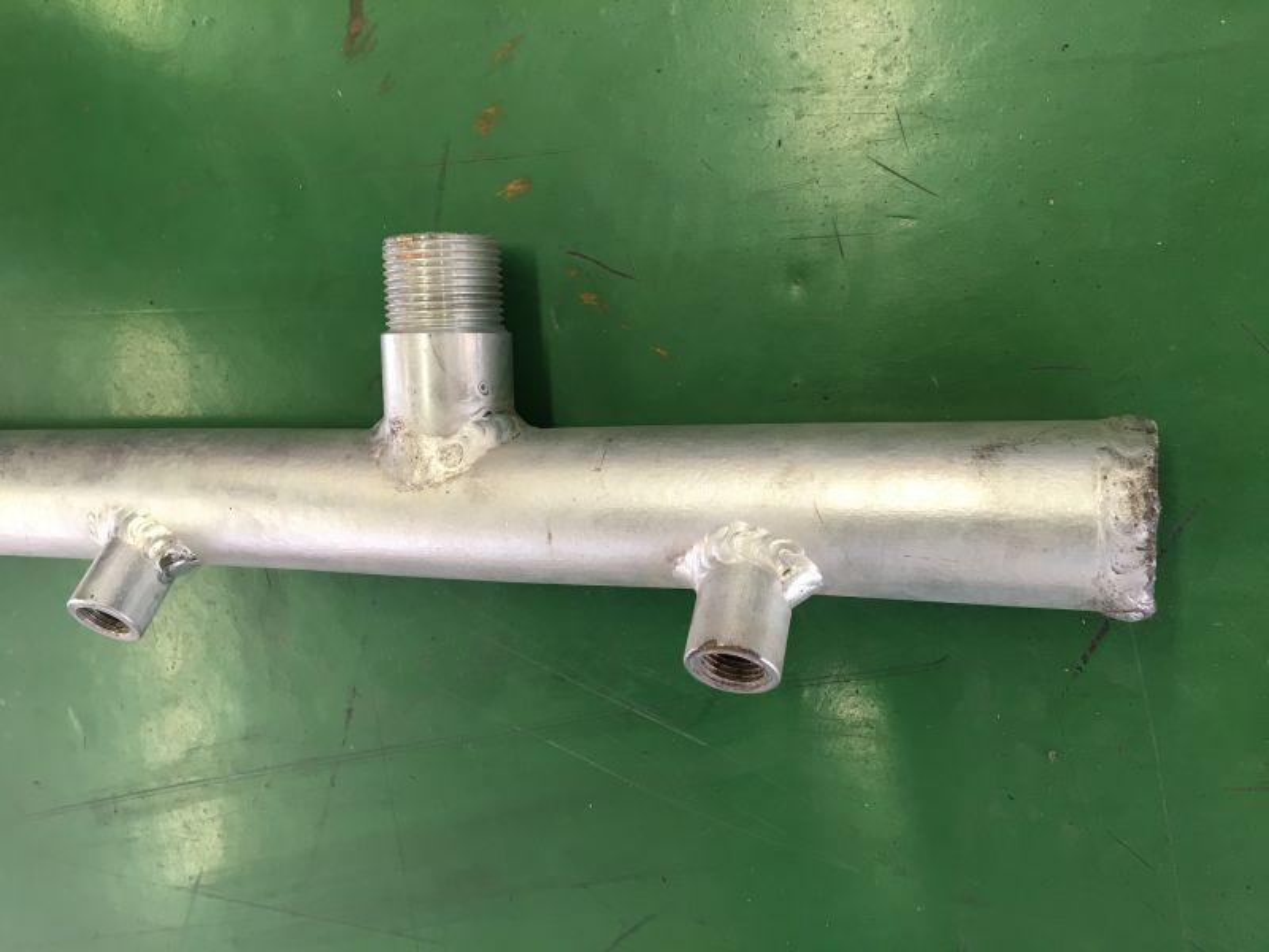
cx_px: 634
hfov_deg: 61.7
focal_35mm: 29
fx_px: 1063
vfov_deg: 48.2
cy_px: 476
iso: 64
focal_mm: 4.15
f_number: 2.2
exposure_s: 1/33
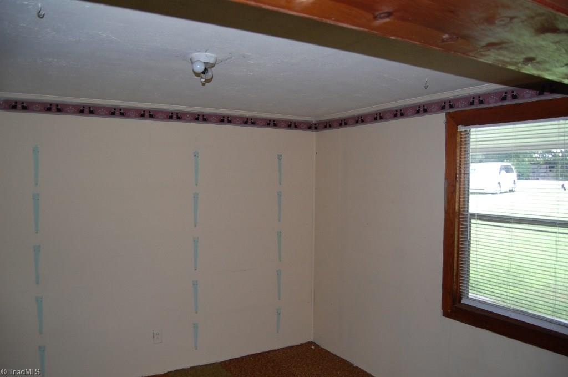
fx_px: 425
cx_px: 284
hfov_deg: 67.5
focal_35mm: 27
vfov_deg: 47.8
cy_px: 188
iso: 400
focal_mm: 18
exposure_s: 1/60
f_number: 3.5
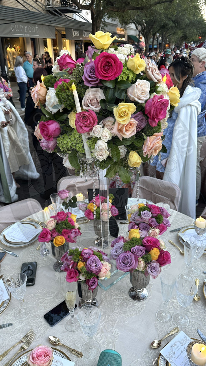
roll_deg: -0.2
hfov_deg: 42.9
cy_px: 179
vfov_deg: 69.9
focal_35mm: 27
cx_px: 104
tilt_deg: -23.6
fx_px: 262
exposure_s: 1/121
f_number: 1.78
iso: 160
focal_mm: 6.86
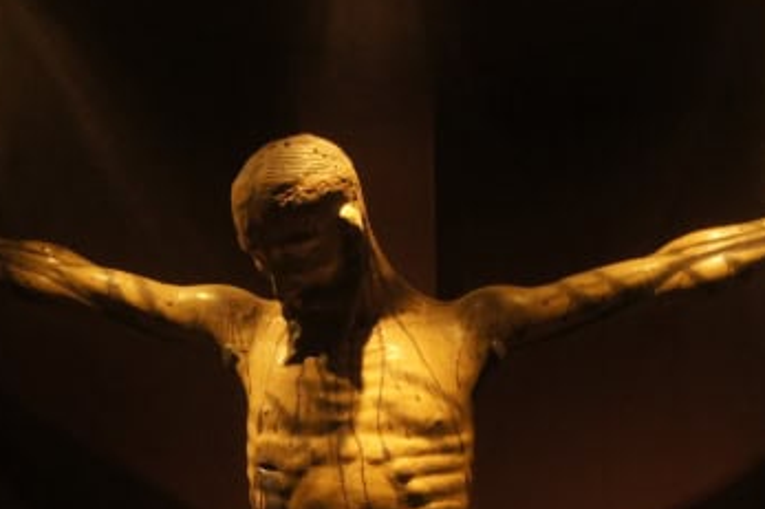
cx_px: 355
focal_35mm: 56
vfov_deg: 23.7
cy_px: 430
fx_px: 1189
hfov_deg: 35.6
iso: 800
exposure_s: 1/25
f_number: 5.6
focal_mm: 18
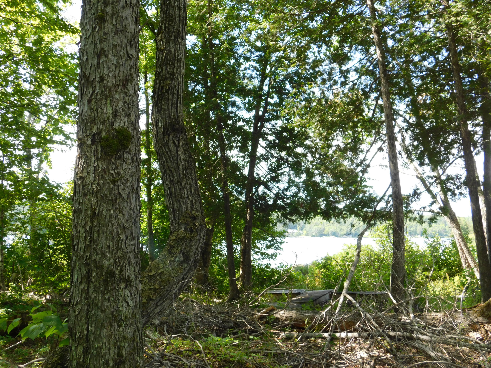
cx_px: 246
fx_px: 567
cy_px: 184
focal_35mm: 40
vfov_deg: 36.0
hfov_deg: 46.8
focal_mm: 7.1
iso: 125
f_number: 3.6
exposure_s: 1/125
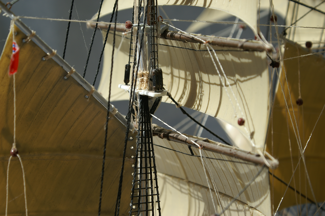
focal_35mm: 90
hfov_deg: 22.6
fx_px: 812
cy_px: 108
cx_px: 162
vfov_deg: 15.2
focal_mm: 60
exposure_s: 1/200
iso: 100
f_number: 10
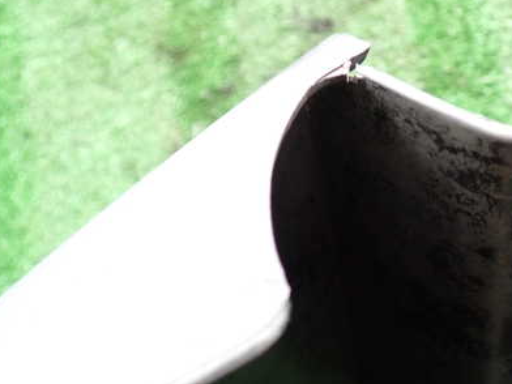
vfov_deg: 29.7
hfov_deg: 38.3
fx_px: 725
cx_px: 358
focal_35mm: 49
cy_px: 204
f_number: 2.4
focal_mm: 5.79
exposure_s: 1/50
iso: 200
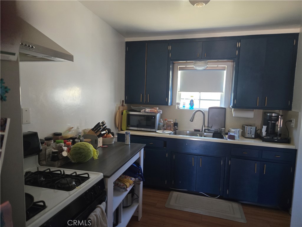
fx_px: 201
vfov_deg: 58.9
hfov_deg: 73.9
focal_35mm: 23
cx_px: 151
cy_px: 114
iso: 640
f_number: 1.8
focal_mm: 5.4
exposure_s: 1/60
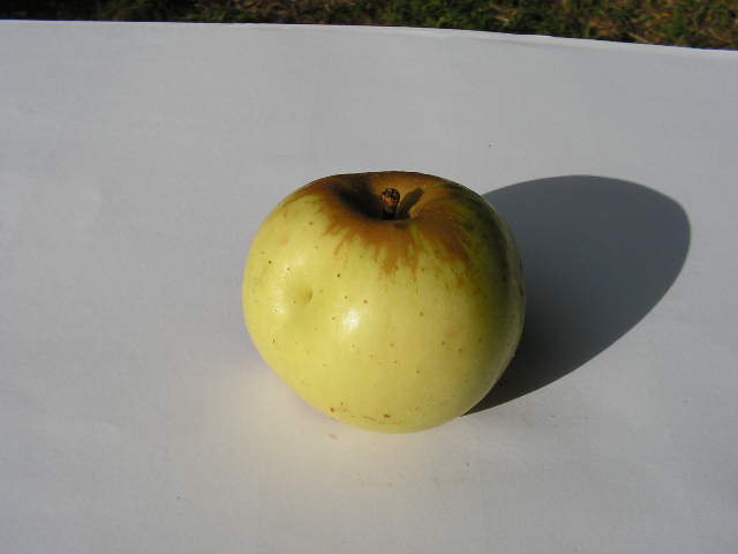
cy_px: 277
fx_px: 768
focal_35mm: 36
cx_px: 369
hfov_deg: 51.4
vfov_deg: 39.7
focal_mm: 6
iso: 64
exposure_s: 1/1600
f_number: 4.8
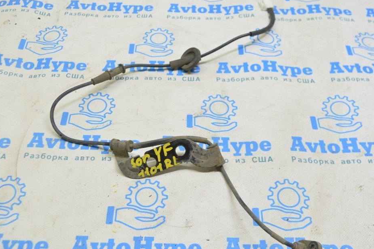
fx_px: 446
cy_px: 133
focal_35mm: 43
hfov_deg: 45.5
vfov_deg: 31.1
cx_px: 182
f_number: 5.6
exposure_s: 1/20
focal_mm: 26
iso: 400
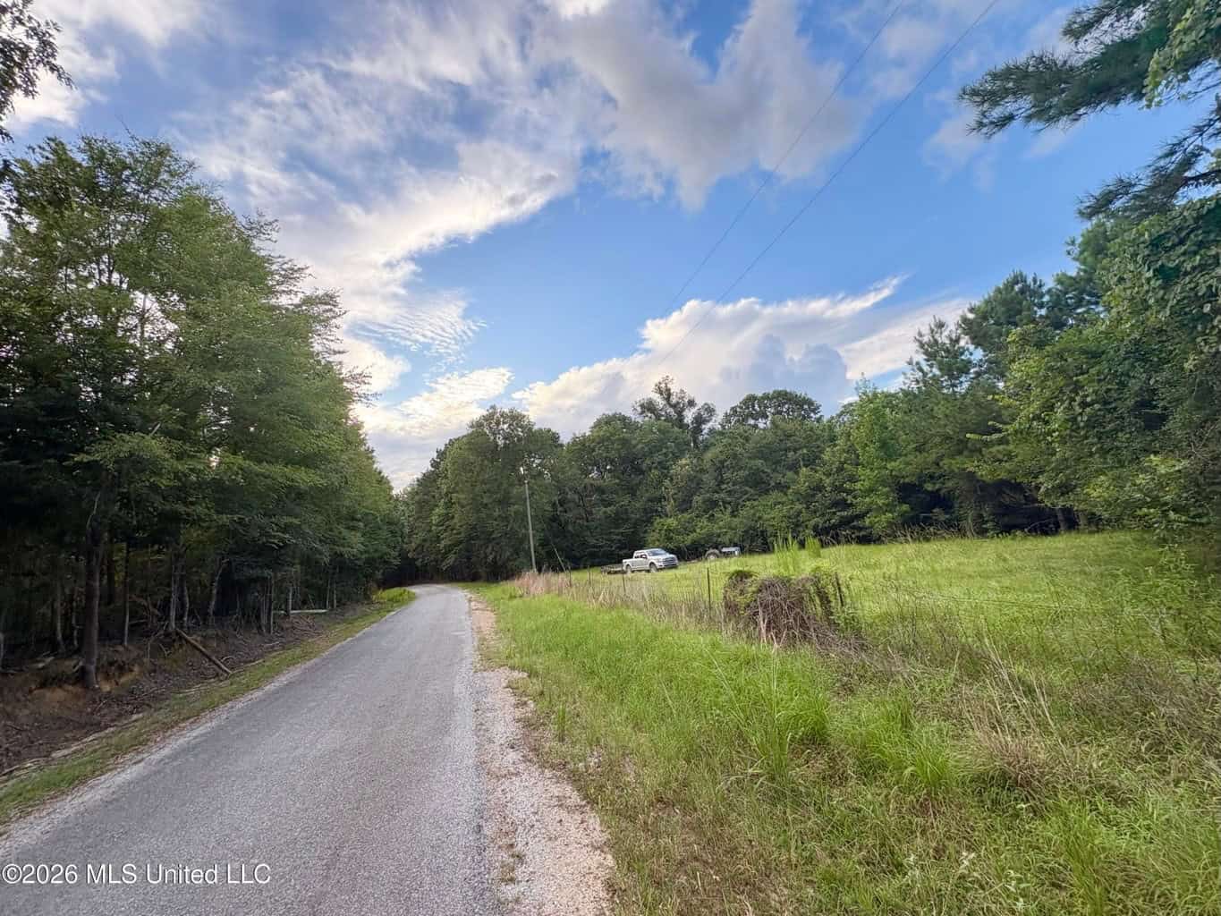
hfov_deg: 102.1
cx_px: 610
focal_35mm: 14
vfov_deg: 85.7
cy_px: 458
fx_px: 494
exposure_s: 1/198
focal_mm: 2.2
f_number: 2.2
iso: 64
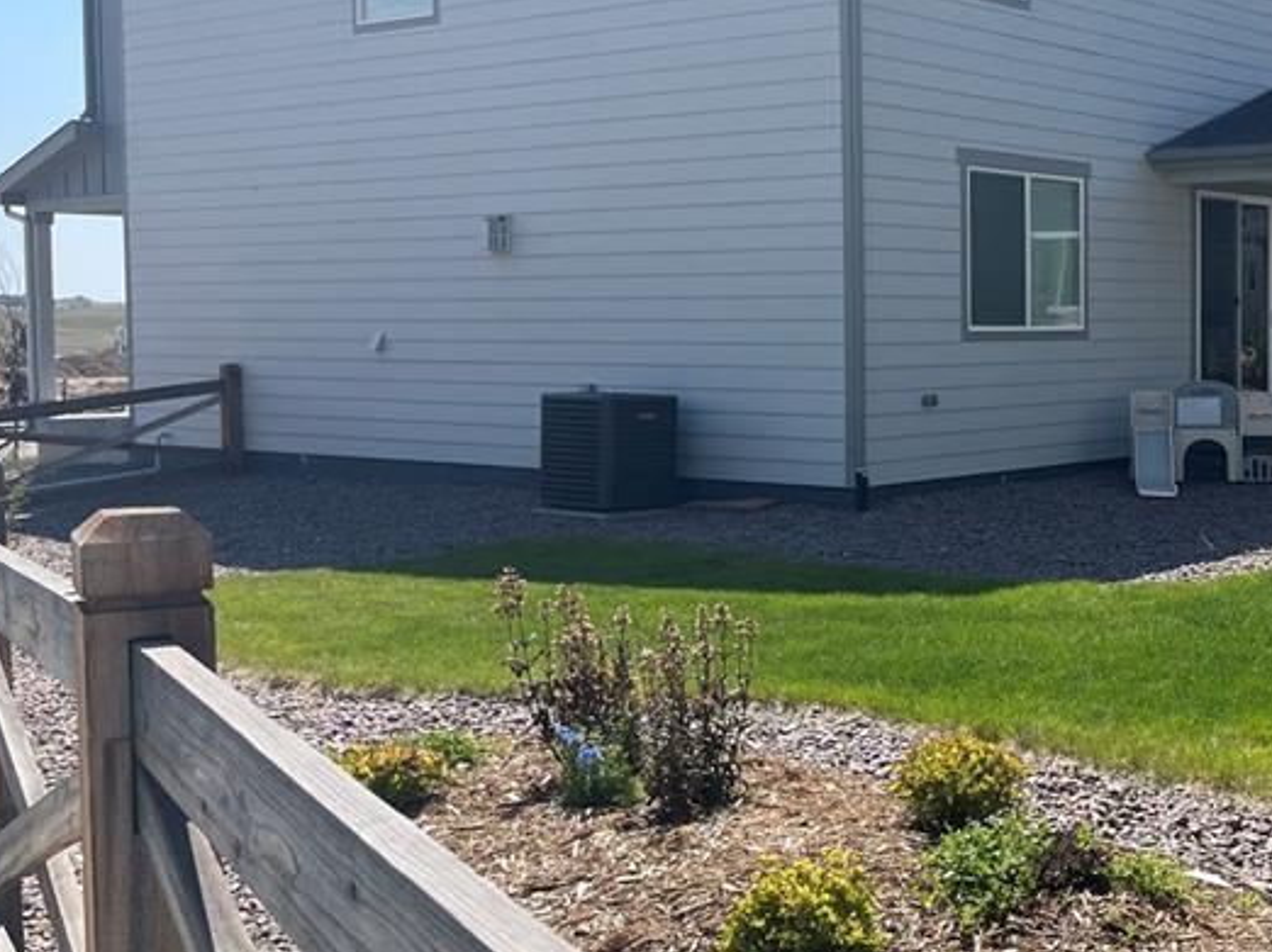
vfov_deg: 28.5
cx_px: 1175
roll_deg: +1.1
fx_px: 1873
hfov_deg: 35.1
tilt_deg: -3.6
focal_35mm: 51
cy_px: 405
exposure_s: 1/4016
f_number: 1.6
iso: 50
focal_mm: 5.1
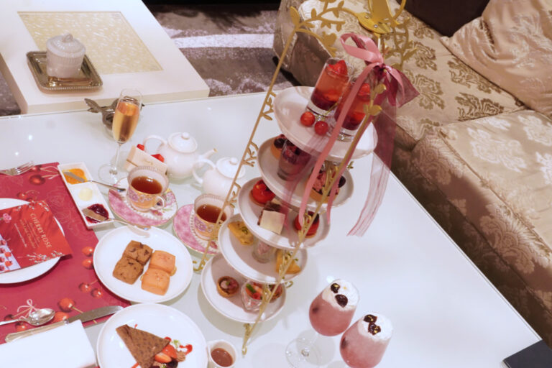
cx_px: 276
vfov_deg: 30.8
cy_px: 184
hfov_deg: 45.0
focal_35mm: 44
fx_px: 667
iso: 1600
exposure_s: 1/5
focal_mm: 29
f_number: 9
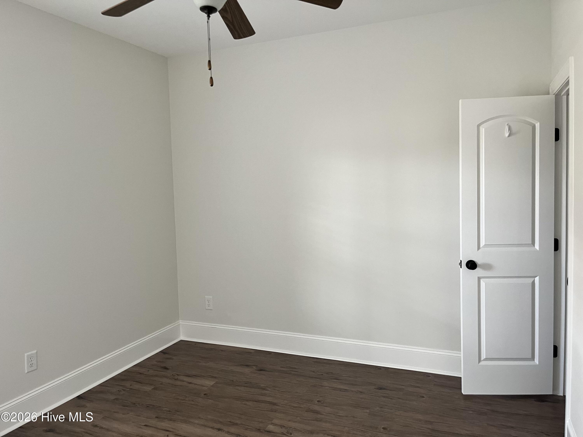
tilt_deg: -5.5
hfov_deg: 67.3
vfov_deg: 53.1
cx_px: 292
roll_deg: +0.9
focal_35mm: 26
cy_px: 218
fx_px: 438
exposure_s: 1/60
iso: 160
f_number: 1.6
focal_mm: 5.1
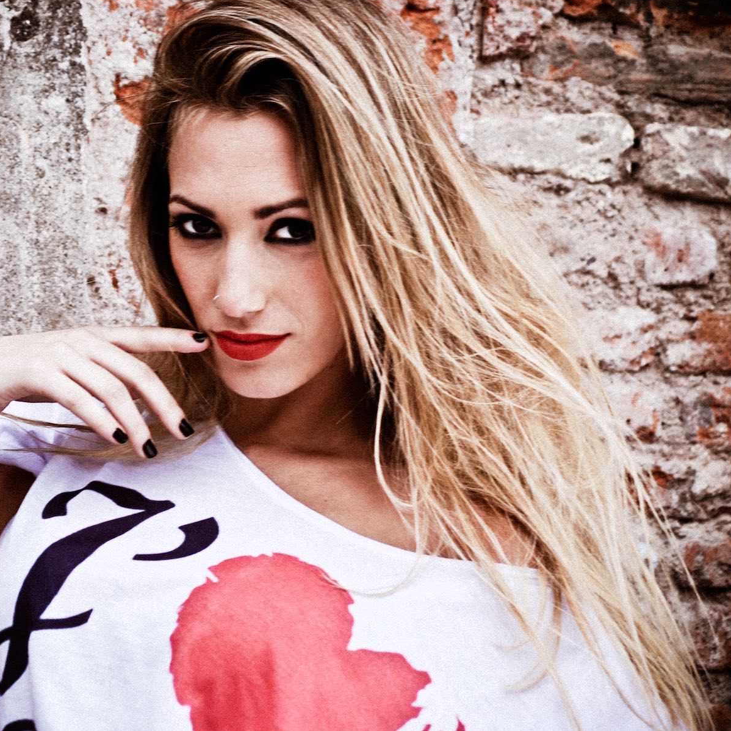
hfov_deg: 9.3
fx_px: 4492
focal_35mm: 188
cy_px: 364
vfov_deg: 9.3
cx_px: 253
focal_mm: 98
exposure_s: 1/160
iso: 125
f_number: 5
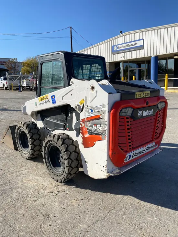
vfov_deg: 67.3
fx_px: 178
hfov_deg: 53.1
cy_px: 118
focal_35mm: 26
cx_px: 89
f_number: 1.8
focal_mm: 4.25
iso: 32
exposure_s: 1/3984
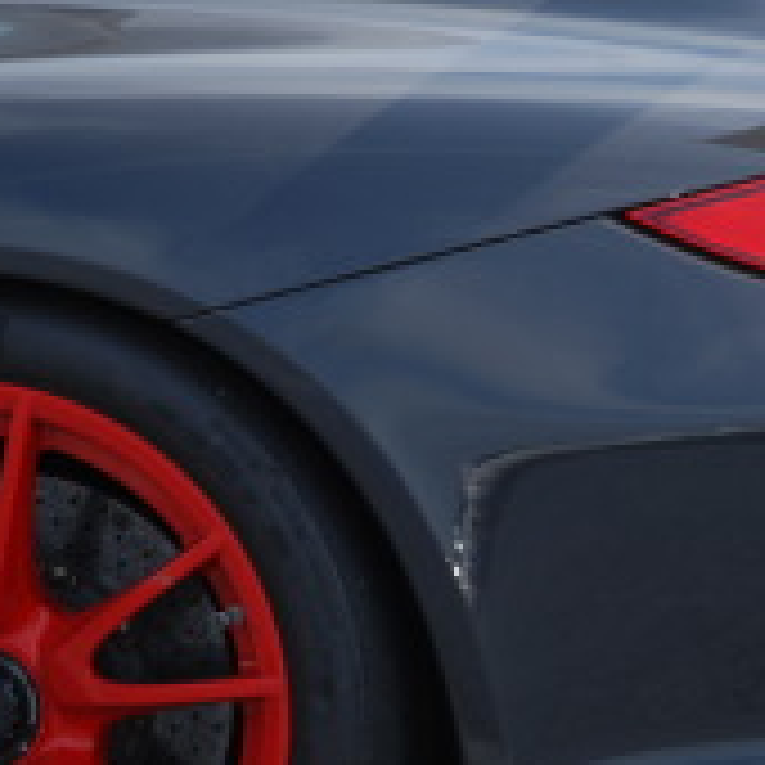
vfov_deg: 3.9
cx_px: 551
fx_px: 11366
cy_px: 315
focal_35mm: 455
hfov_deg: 3.9
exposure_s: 1/60
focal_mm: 95
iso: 100
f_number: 13
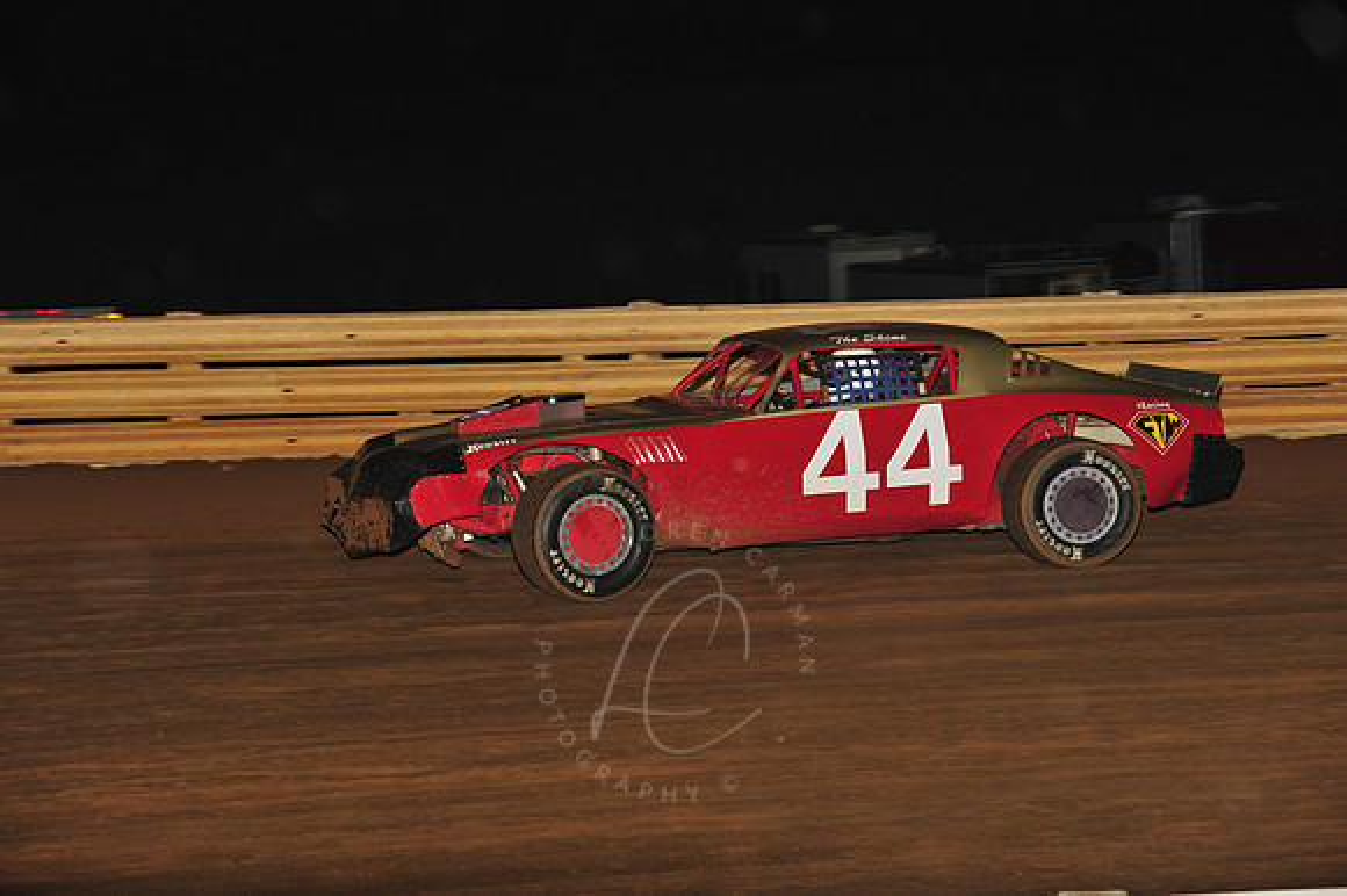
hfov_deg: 18.3
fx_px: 4188
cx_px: 674
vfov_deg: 12.2
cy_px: 448
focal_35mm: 112
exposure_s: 1/320
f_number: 6.3
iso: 800
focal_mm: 112
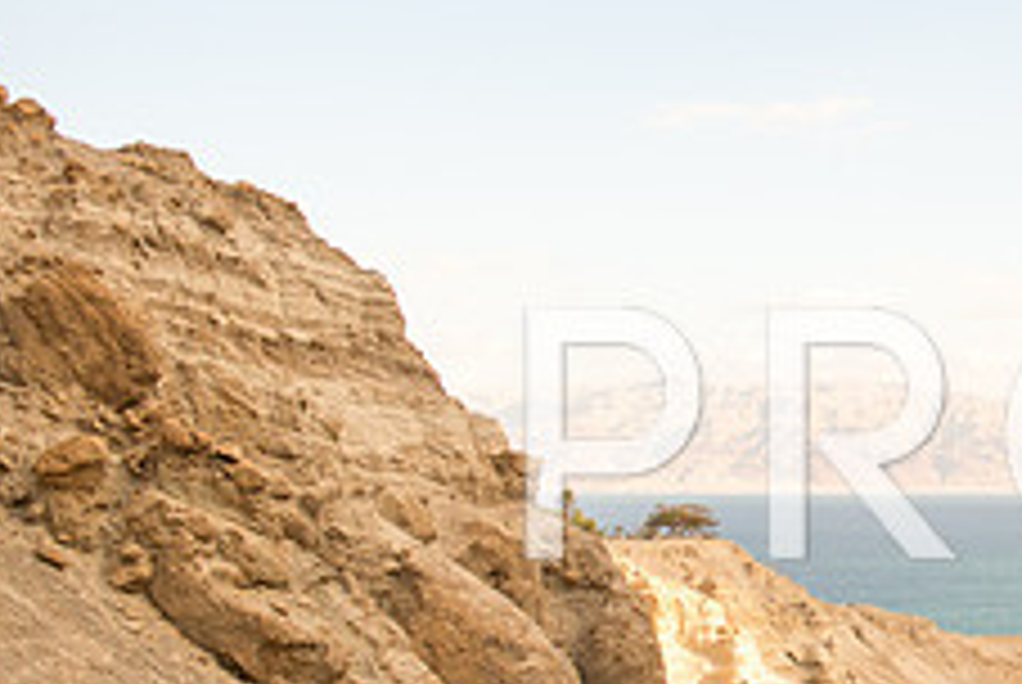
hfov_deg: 25.1
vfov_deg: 18.4
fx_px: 2103
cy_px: 434
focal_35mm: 74
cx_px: 1171
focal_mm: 29
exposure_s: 1/1600
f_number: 2.8
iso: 200
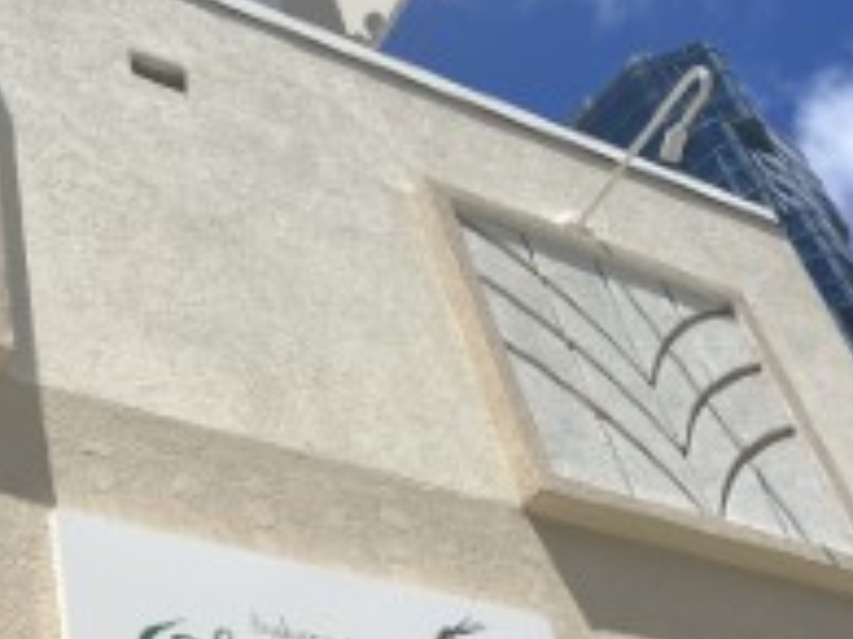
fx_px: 1478
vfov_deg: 23.1
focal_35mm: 60
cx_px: 245
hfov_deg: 31.8
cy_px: 678
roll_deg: +11.1
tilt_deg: +36.9
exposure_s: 1/4854
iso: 50
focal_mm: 5.1
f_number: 1.6
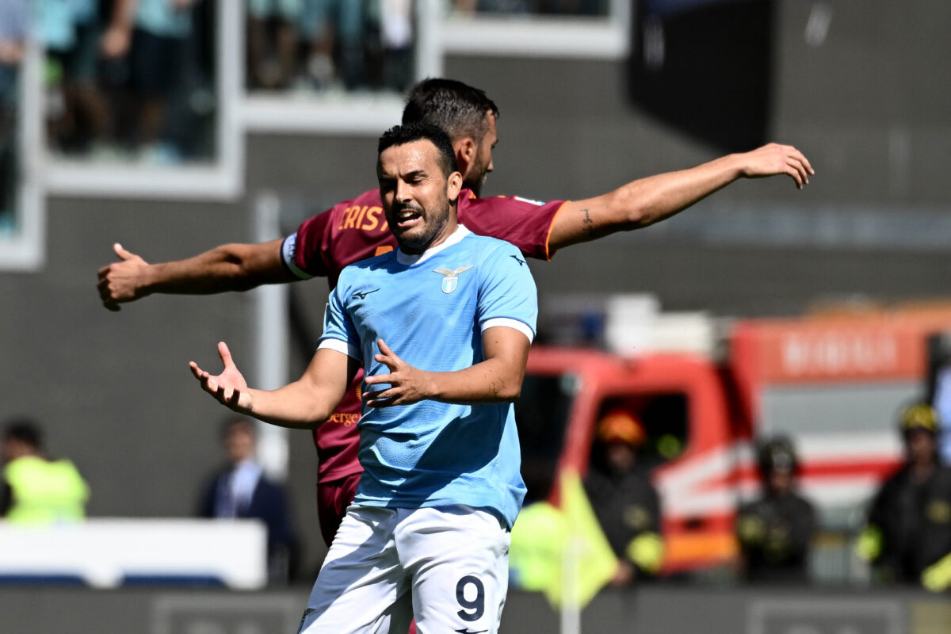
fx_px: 15849
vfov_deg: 2.3
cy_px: 317
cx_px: 476
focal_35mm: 600
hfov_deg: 3.4
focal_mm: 400
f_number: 5.6
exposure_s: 1/2500
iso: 500
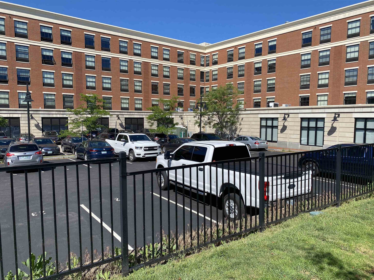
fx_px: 281
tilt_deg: -3.1
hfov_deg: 67.3
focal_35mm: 26
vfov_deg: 53.1
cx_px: 187
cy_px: 140
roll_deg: -1.0
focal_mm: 4.25
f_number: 1.8
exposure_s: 1/2755
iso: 32
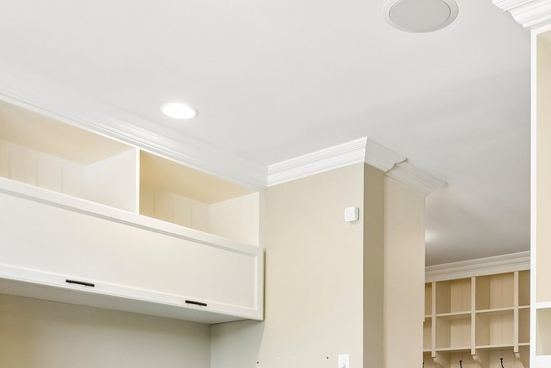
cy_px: 429
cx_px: 375
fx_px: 719
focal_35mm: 47
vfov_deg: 25.9
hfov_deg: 41.3
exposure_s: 1/25
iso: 400
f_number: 8
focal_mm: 16
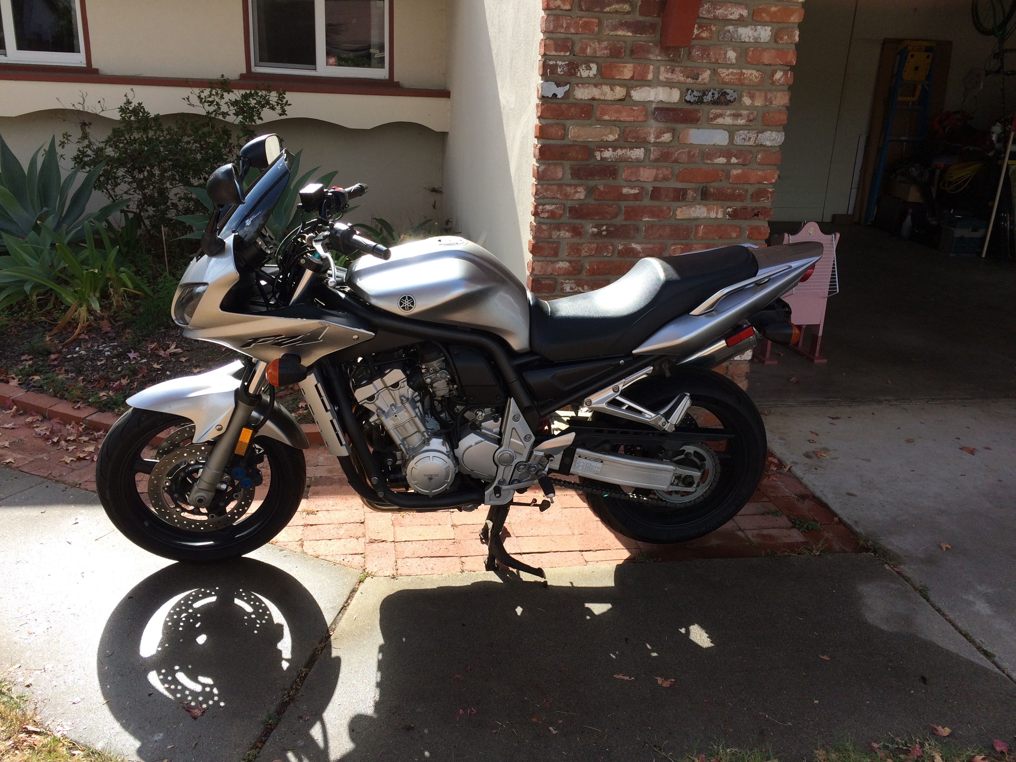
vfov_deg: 48.2
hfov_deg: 61.7
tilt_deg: -21.5
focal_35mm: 29
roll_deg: -1.5
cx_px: 508
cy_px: 381
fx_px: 851
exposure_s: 1/820
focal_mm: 4.15
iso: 32
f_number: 2.2
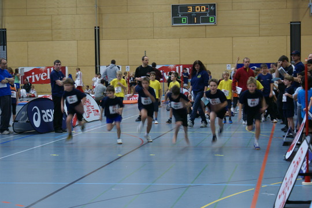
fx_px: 780
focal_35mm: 90
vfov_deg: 15.2
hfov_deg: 22.6
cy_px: 104
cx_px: 156
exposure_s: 1/25
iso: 400
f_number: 5.6
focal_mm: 60
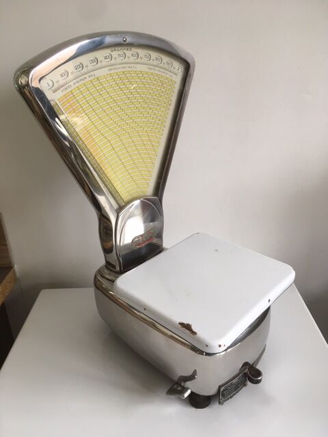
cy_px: 218
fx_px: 366
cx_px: 164
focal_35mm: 29
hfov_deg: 48.2
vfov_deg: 61.7
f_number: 2.2
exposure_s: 1/33
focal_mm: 4.15
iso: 32
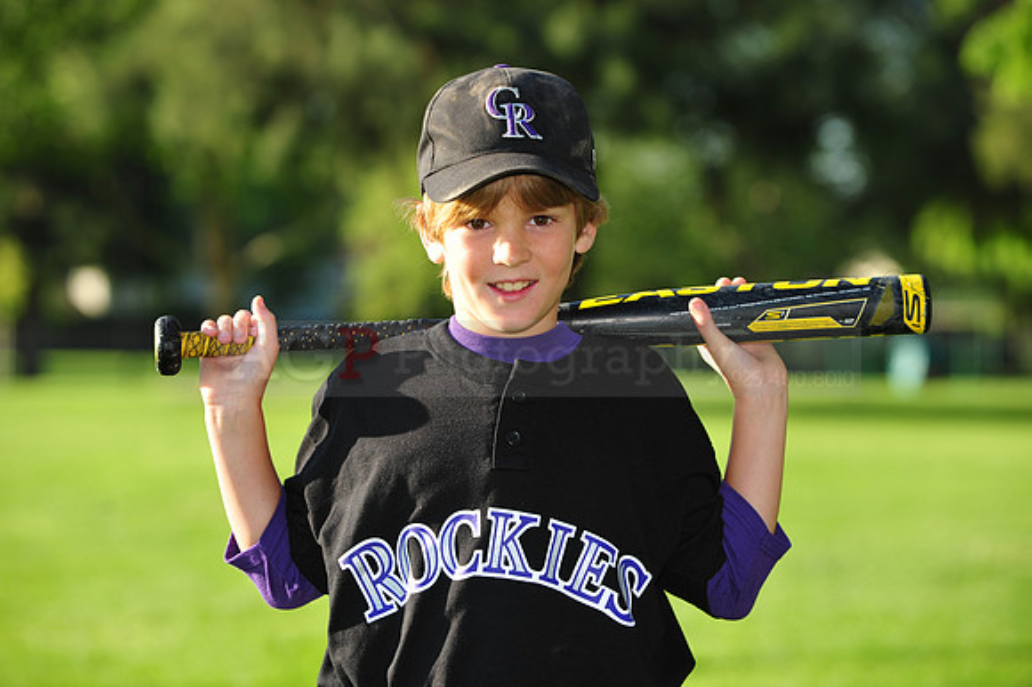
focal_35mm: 130
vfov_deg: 10.5
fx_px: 3724
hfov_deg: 15.8
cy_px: 344
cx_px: 516
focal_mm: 130
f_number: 5
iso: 200
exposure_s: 1/400
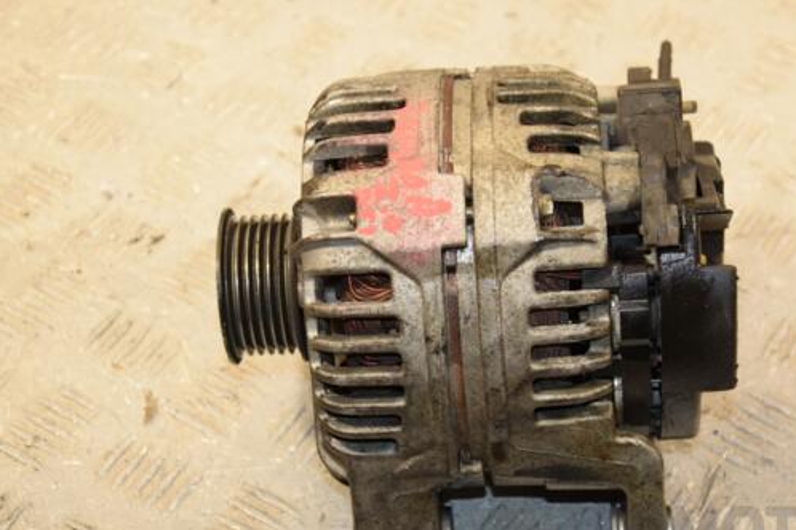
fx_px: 2078
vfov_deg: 14.5
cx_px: 476
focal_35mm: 94
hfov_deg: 21.7
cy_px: 318
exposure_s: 1/200
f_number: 5
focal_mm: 52
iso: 800
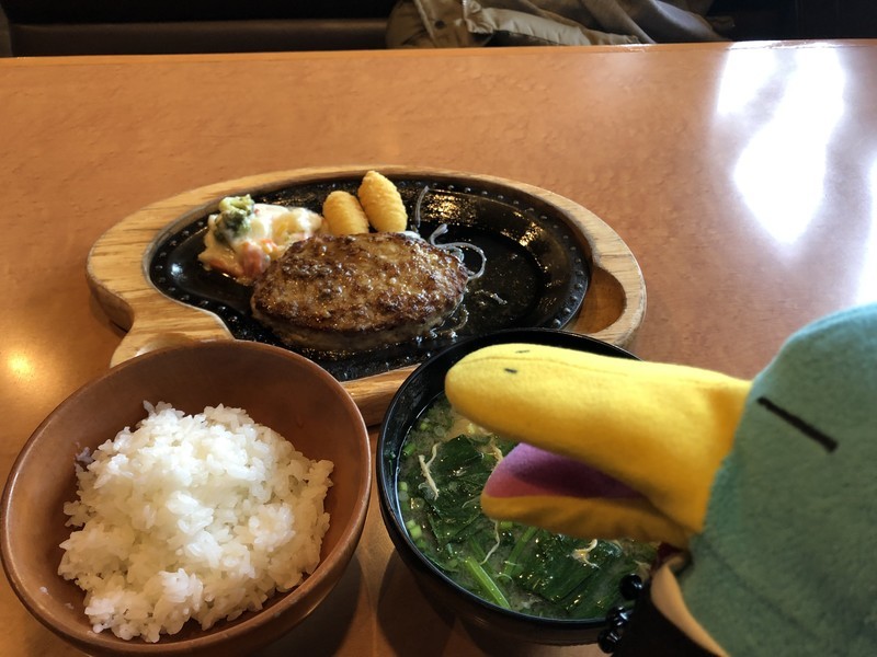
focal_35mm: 28
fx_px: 709
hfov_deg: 63.4
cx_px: 438
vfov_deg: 49.7
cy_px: 328
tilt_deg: -47.0
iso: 40
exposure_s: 1/17
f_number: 1.8
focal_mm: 3.99
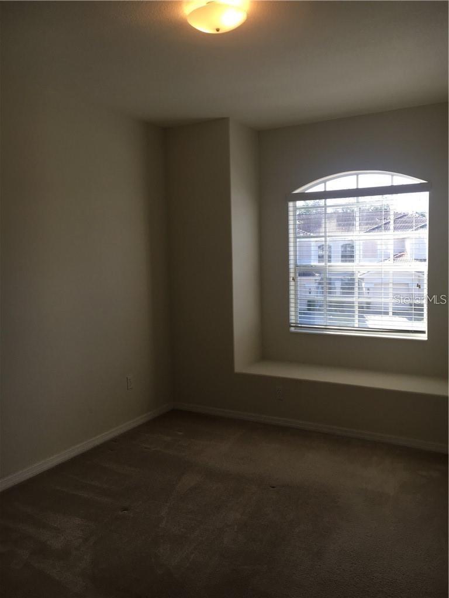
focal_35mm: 29
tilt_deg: -3.7
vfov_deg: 61.7
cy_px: 299
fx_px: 502
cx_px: 224
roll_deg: +0.7
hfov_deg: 48.2
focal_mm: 4.15
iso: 32
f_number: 2.2
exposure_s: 1/120
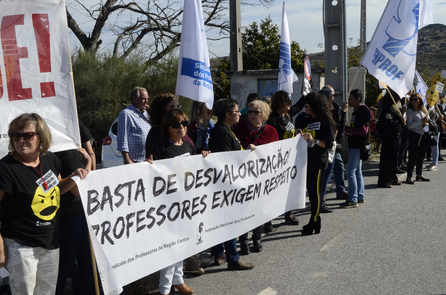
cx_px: 223
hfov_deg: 49.6
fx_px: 482
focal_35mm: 39
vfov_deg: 34.1
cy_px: 148
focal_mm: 26
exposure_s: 1/200
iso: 200
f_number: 18
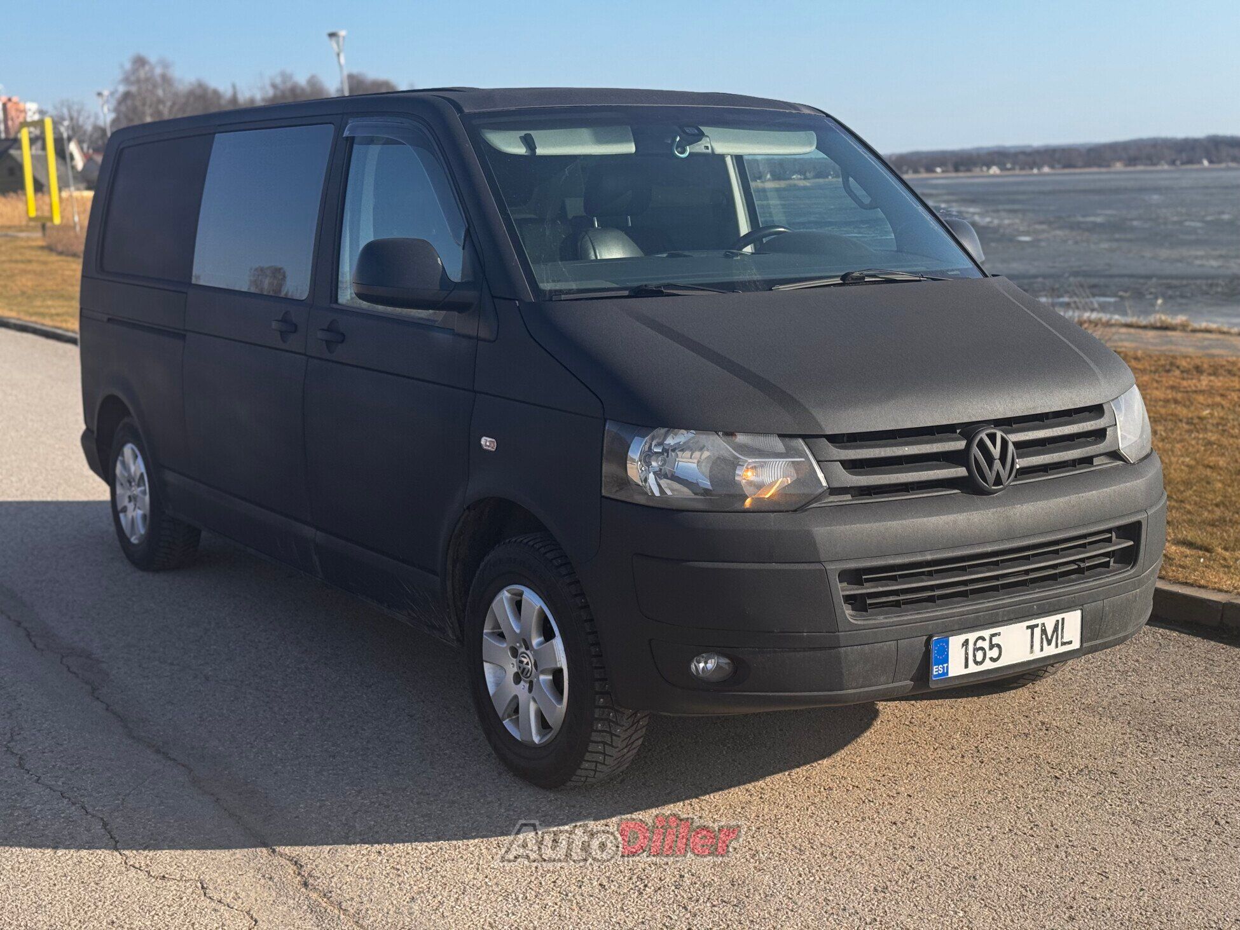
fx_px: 1720
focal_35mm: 48
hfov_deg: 39.7
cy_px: 465
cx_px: 620
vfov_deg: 30.3
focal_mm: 6.76
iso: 64
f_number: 1.78
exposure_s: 1/1818
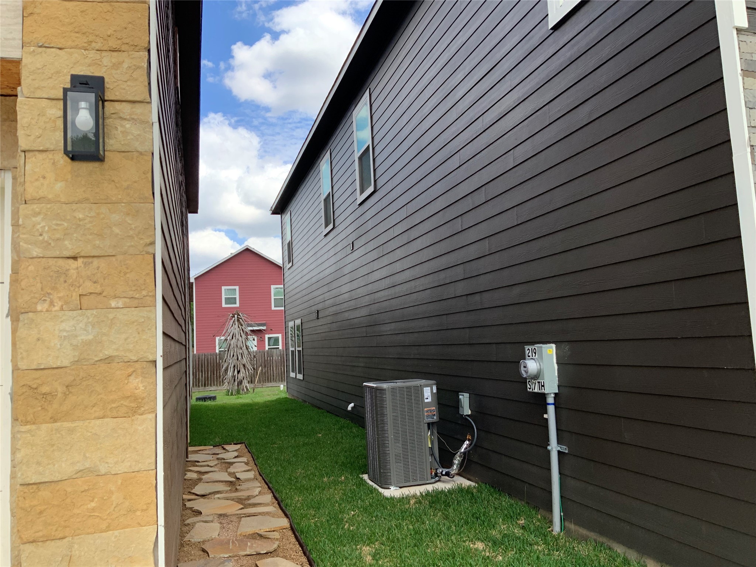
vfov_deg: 48.2
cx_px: 378
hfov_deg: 61.7
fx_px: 633
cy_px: 284
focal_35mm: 29
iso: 16
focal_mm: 3
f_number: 1.8
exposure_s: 1/606
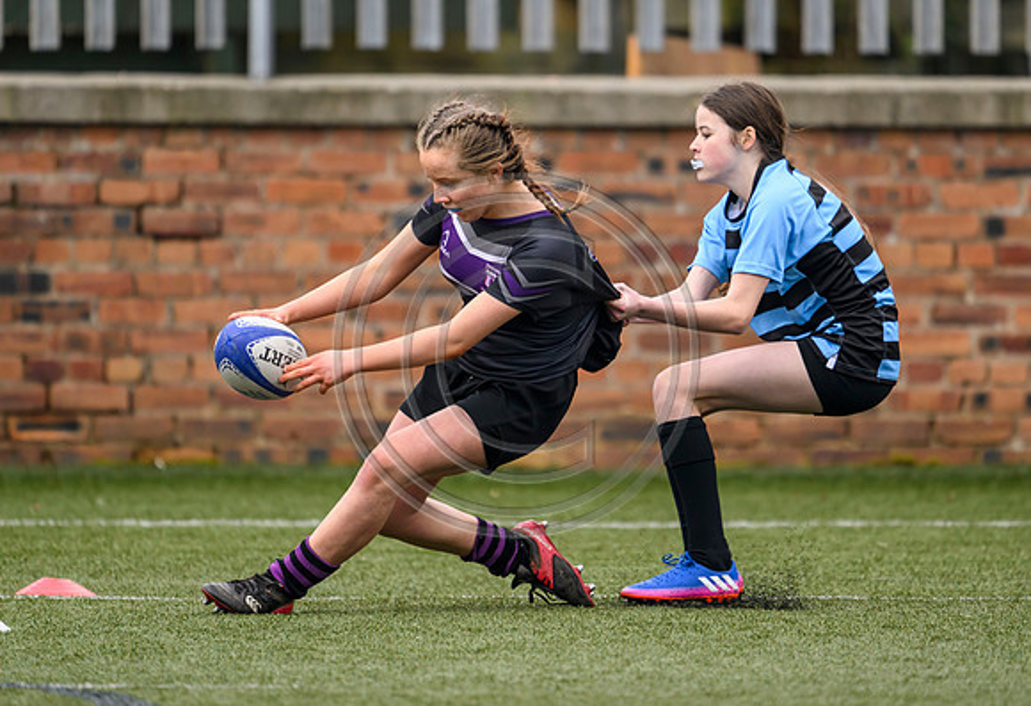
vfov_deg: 2.2
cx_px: 602
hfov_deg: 3.2
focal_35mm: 649
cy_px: 305
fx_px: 18737
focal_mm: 560
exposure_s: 1/2000
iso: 800
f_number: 4
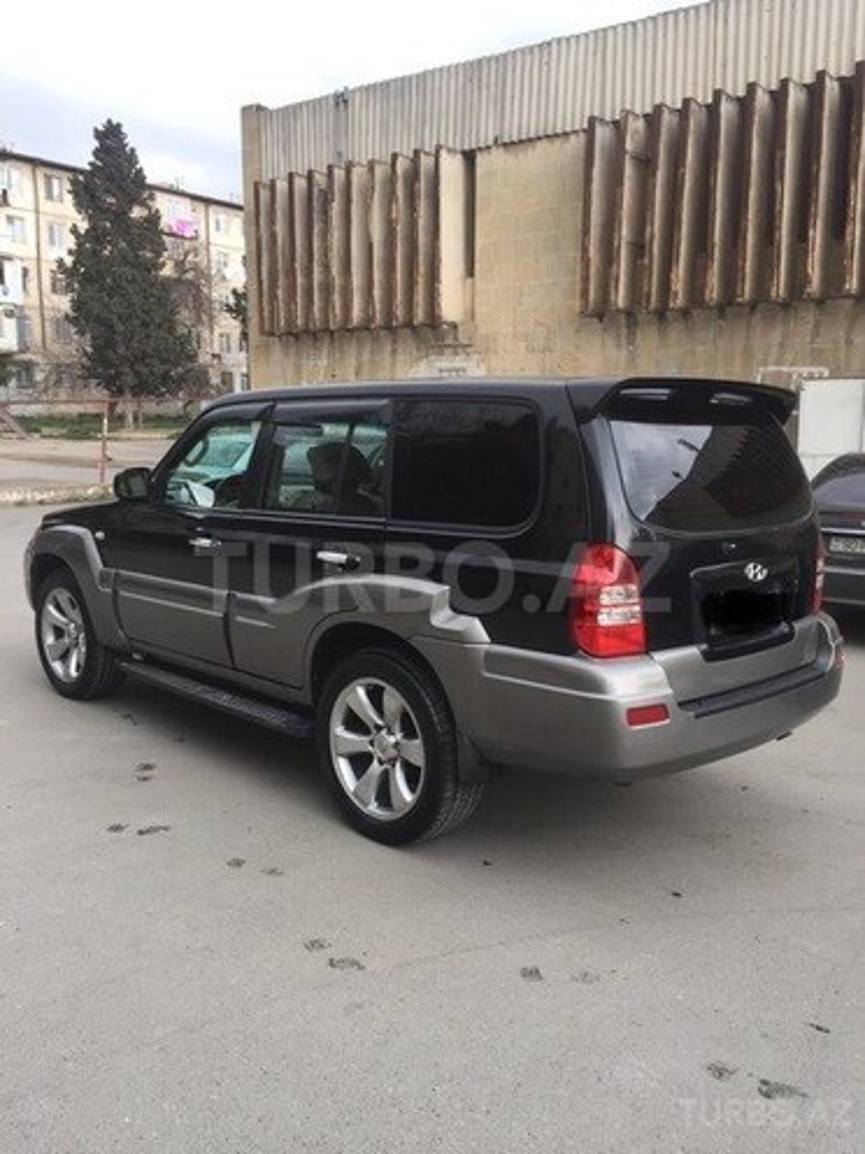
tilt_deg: -8.0
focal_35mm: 29
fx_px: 966
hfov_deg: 48.2
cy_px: 577
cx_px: 432
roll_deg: +0.3
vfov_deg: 61.7
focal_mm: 4.15
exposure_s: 1/235
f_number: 2.2
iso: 32
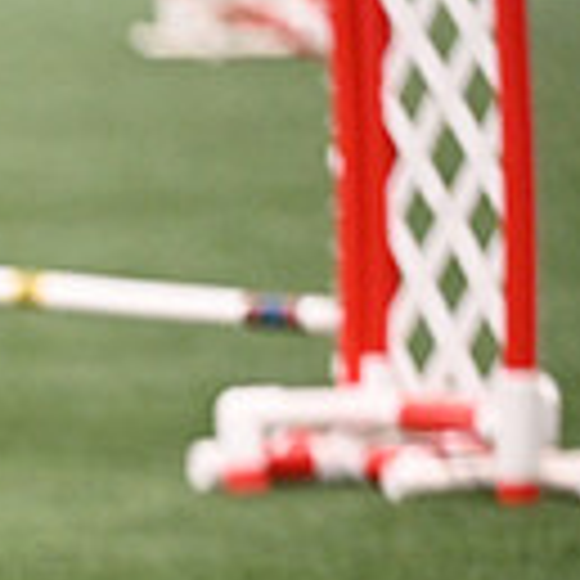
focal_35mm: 517
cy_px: 845
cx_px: -710
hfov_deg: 3.4
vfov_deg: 3.4
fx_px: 9800
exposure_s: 1/1000
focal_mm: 135
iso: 8000
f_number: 3.2
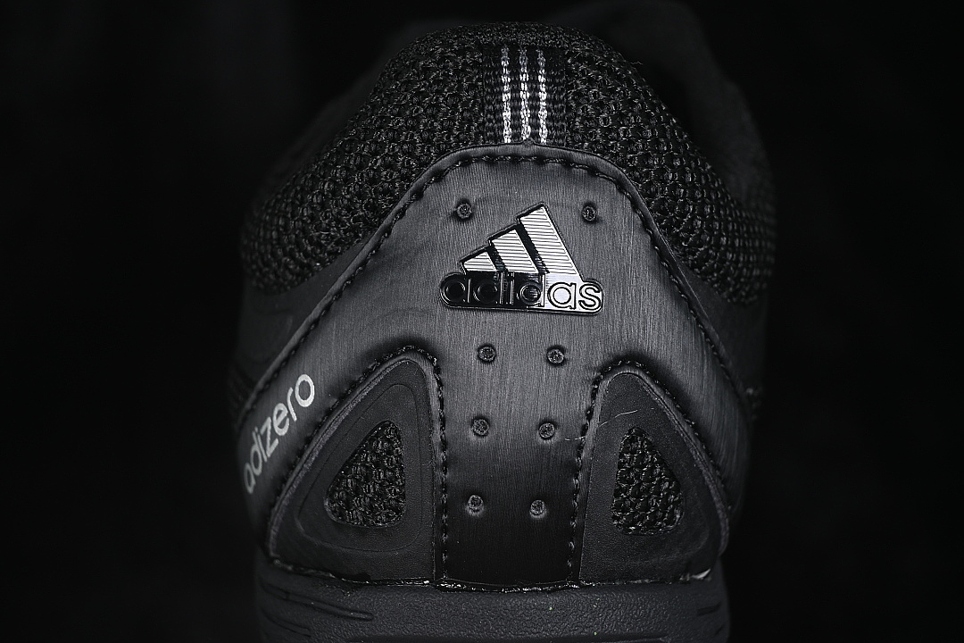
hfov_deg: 27.0
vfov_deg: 18.2
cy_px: 322
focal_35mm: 75
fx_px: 2008
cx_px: 482
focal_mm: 50
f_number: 6.3
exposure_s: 1/60
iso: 160
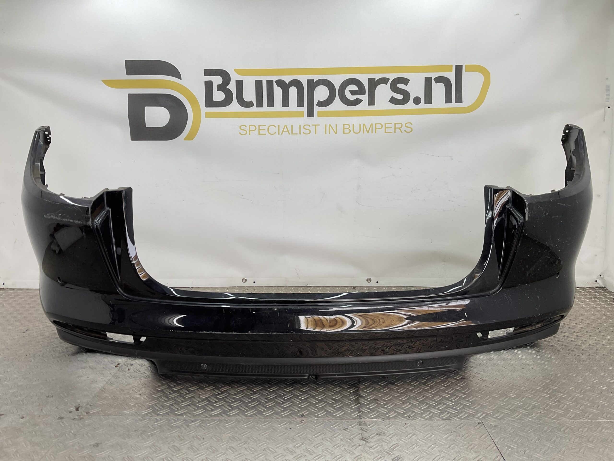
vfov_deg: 48.2
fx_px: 514
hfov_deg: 61.7
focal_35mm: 29
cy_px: 230
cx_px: 307
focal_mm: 3
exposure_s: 1/121
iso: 16
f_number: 1.8
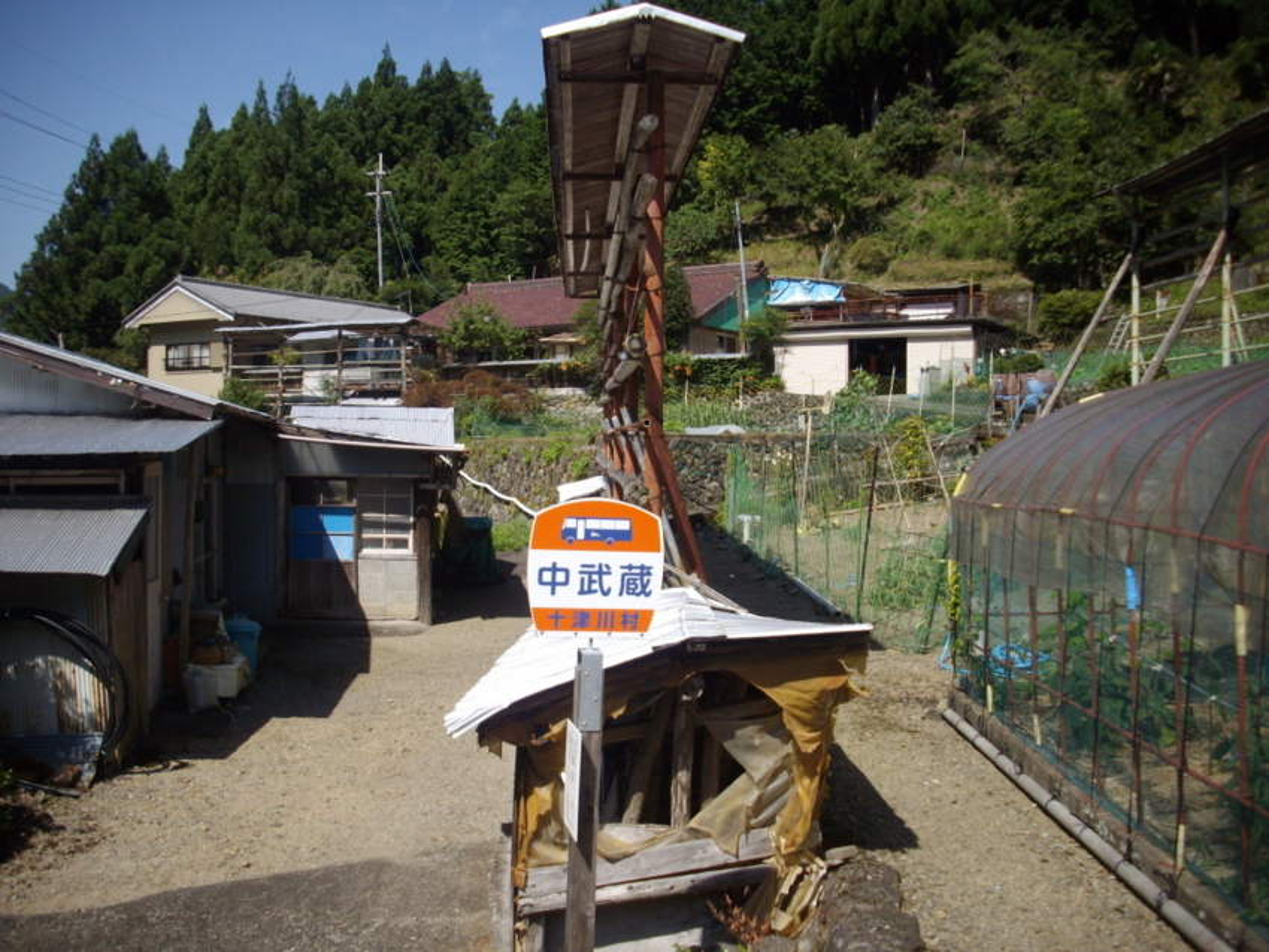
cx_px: 634
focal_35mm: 37
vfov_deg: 38.7
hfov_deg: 50.1
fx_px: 1357
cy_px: 476
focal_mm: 6.2
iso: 80
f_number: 5.6
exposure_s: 1/320
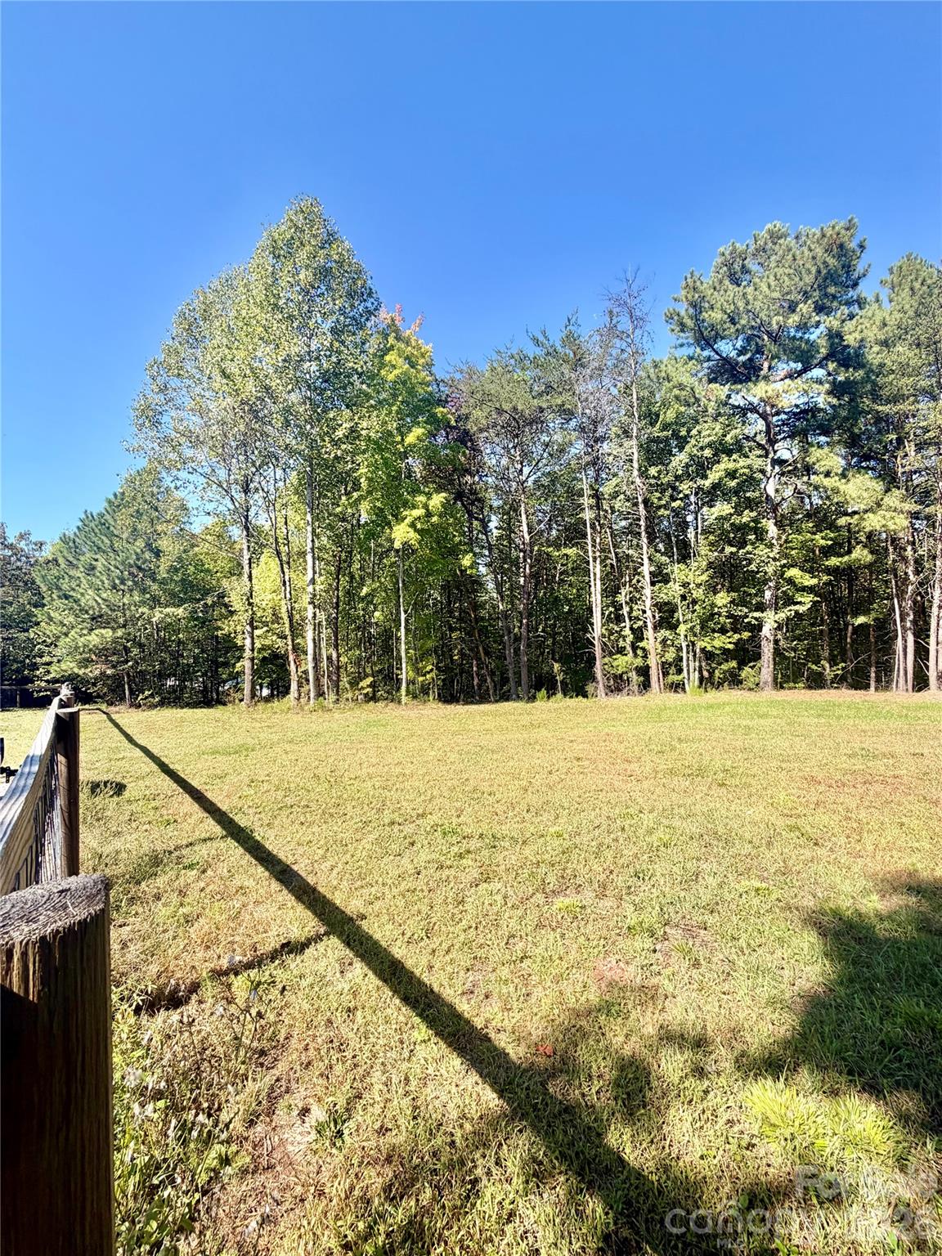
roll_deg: +0.2
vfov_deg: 102.1
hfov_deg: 85.7
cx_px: 471
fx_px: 508
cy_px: 628
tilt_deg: -0.1
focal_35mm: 14
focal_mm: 2.22
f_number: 2.2
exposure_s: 1/694
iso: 40
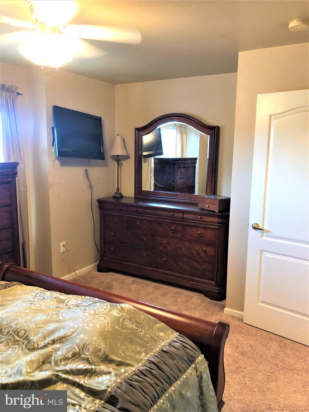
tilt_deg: -8.7
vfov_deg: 63.4
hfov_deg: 49.7
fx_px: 333
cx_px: 154
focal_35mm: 28
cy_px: 206
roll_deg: -1.4
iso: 80
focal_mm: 3.99
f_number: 1.8
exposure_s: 1/15
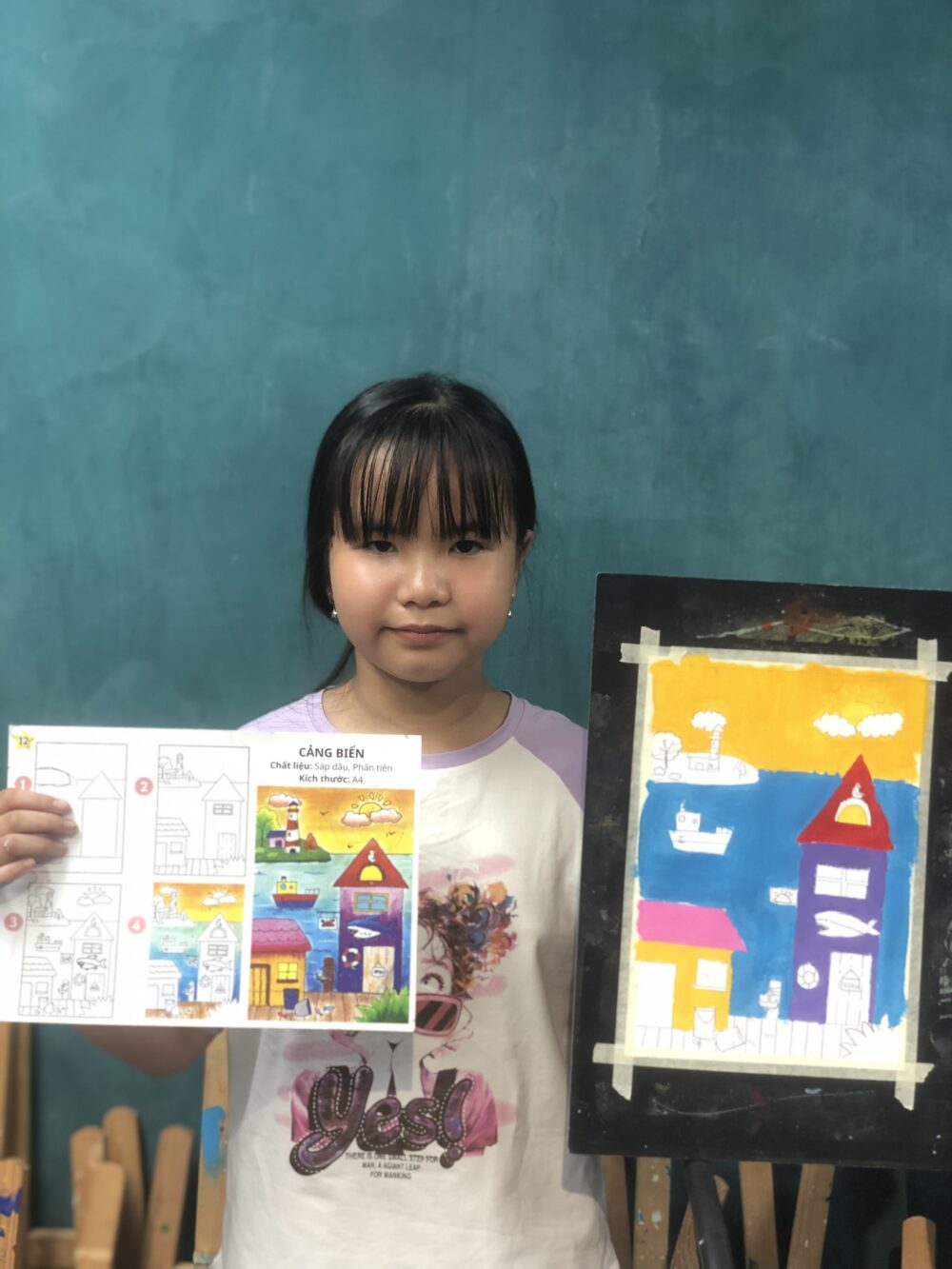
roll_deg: -3.4
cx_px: 476
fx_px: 1906
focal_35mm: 52
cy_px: 634
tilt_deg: -6.8
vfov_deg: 36.8
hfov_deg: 28.0
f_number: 2.4
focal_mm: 6
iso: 64
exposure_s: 1/50
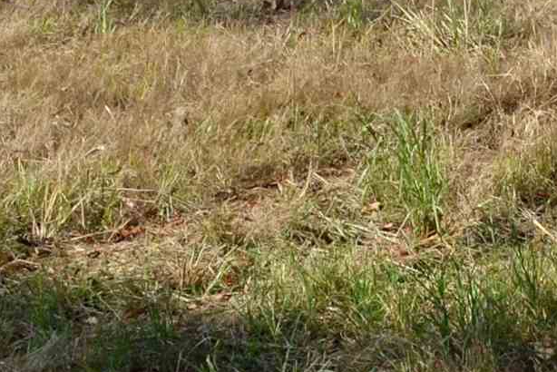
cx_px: 899
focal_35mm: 195
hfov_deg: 10.1
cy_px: -344
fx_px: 3018
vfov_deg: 6.8
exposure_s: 1/160
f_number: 8
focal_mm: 26
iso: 100
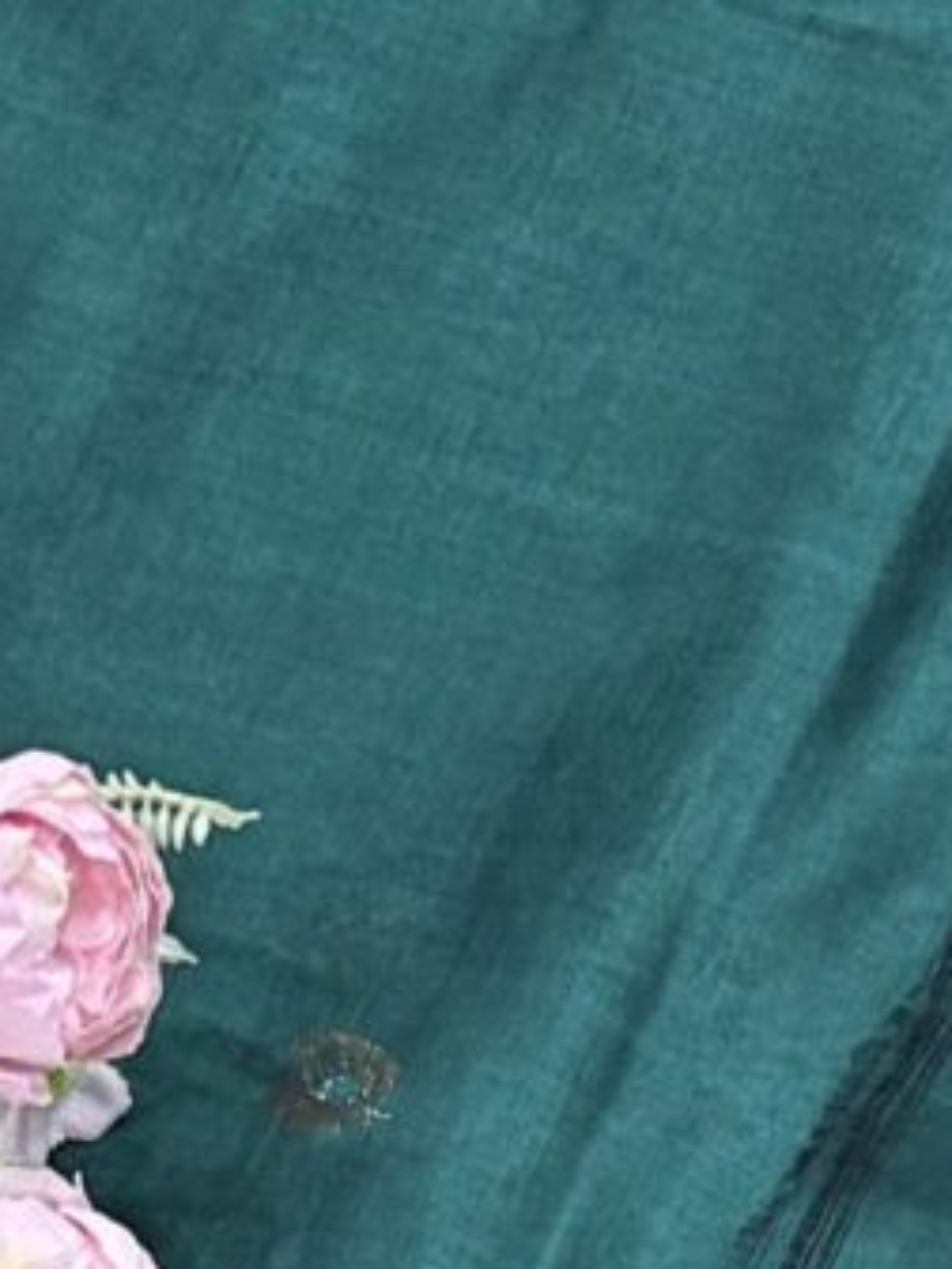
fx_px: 7260
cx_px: 1201
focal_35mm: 198
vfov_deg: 8.3
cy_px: 3890
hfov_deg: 7.4
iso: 64
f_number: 1.6
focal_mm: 5.96
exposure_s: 1/50
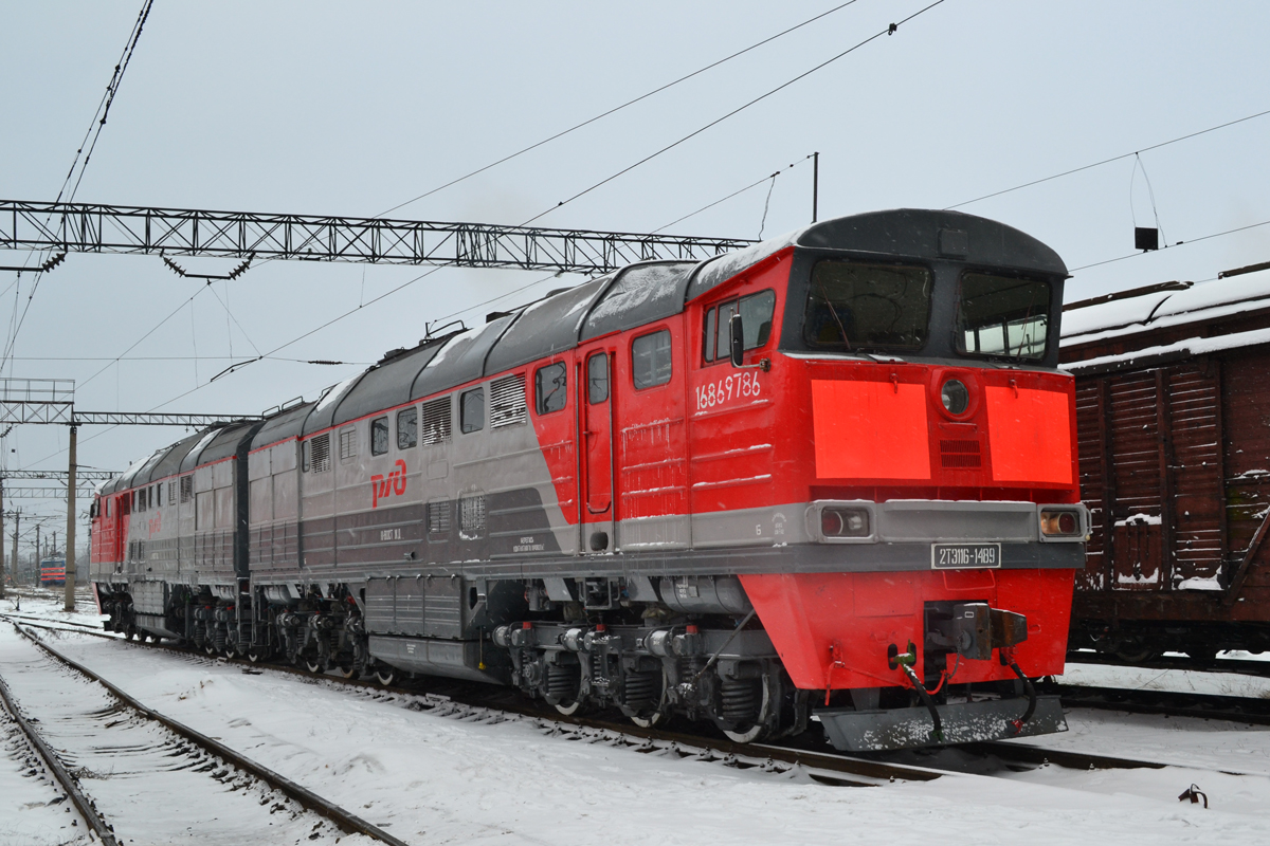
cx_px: 635
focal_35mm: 42
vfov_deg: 31.9
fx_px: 1482
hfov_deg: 46.4
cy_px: 423
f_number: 10
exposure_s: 1/200
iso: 400
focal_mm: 28
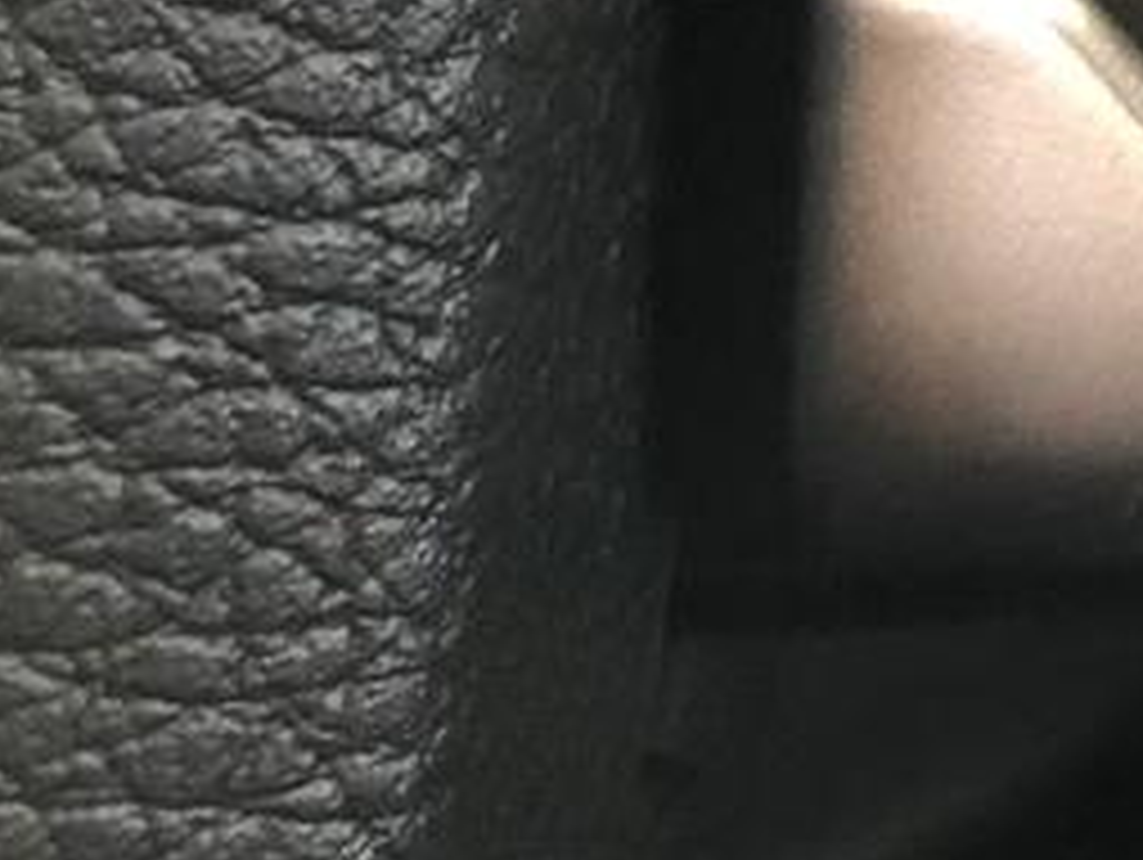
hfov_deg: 12.4
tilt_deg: -27.8
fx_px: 4660
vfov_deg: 9.5
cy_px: -1139
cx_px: 2246
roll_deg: -1.2
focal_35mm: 141
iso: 100
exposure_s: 1/15
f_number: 1.8
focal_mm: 4
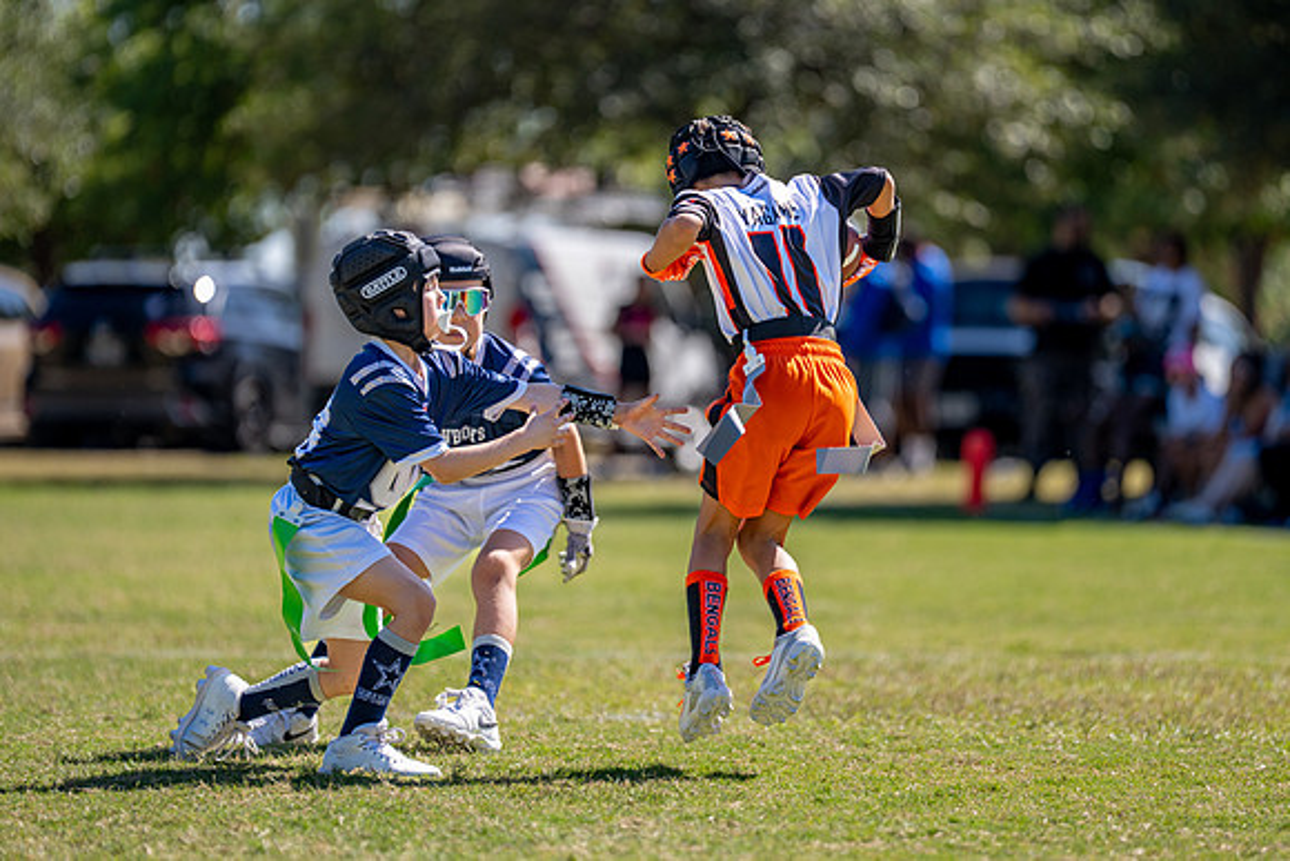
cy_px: 386
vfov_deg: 6.2
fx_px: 7916
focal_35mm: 221
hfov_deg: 9.3
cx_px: 712
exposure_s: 1/2000
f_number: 2.8
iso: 160
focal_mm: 200
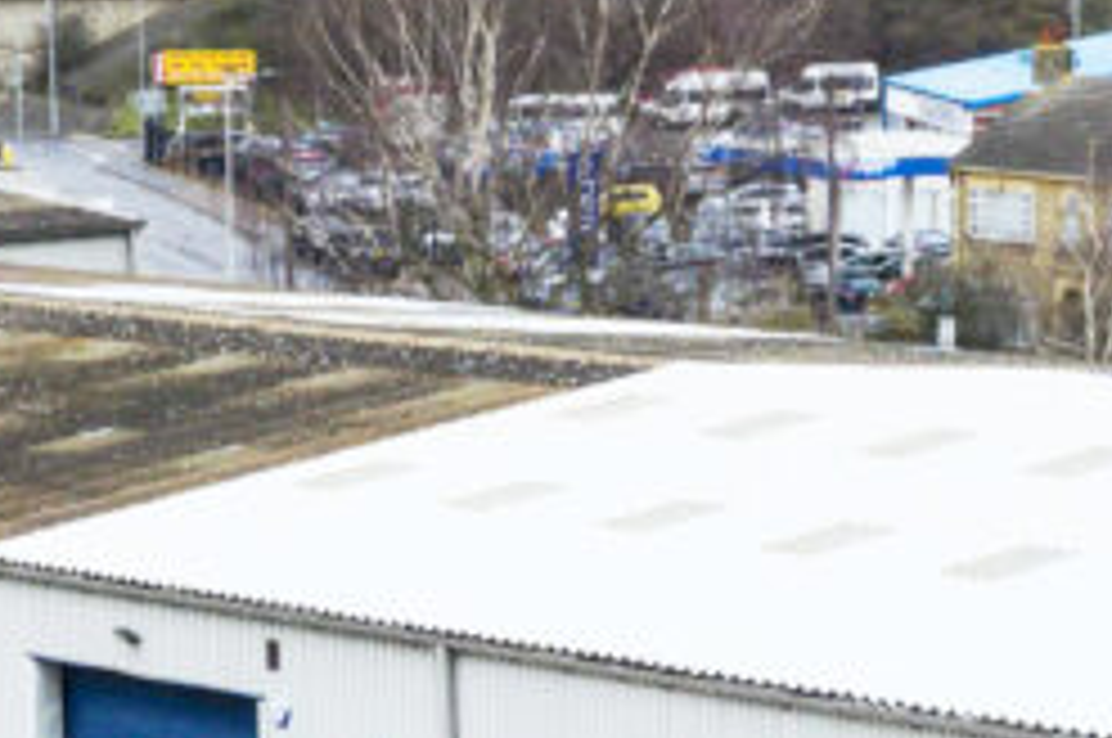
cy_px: 963
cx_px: 621
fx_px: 4658
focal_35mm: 151
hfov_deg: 13.6
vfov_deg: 8.9
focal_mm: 10.26
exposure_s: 1/60
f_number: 5.6
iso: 100
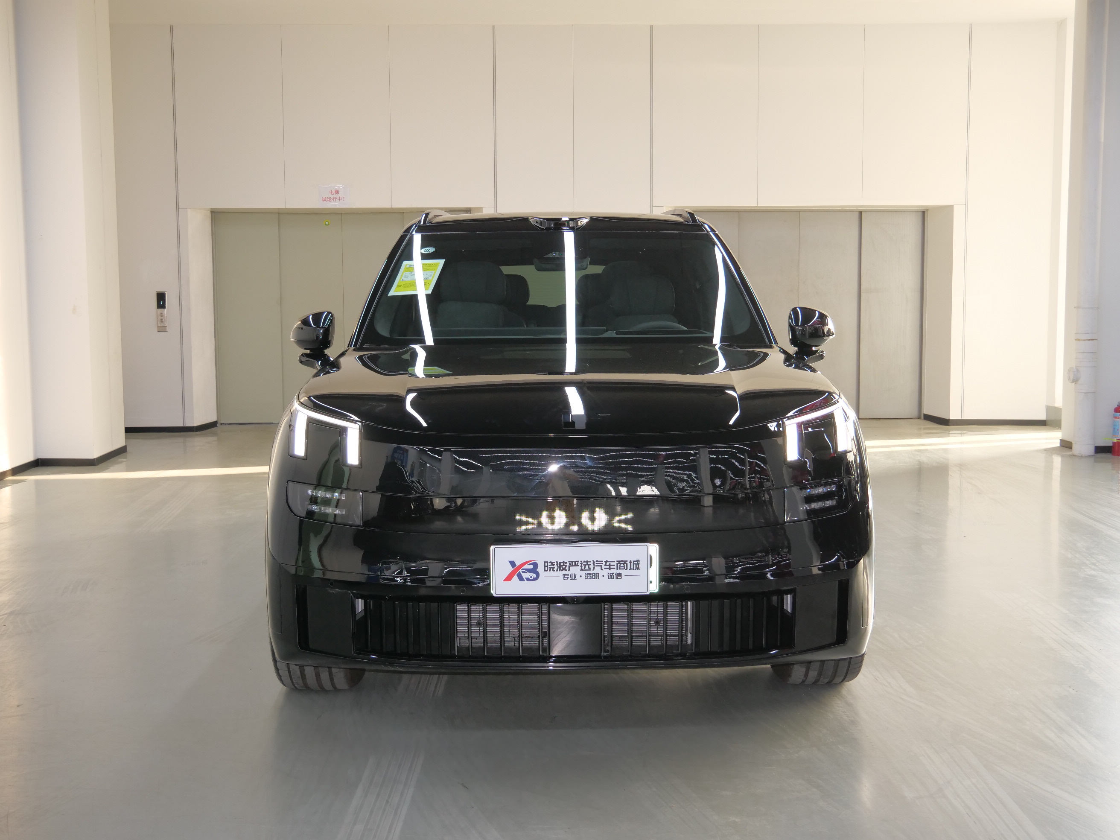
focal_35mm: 40
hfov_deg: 46.8
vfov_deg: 36.0
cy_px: 420
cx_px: 560
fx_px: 1294
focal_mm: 20
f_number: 4.1
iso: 800
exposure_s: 1/50
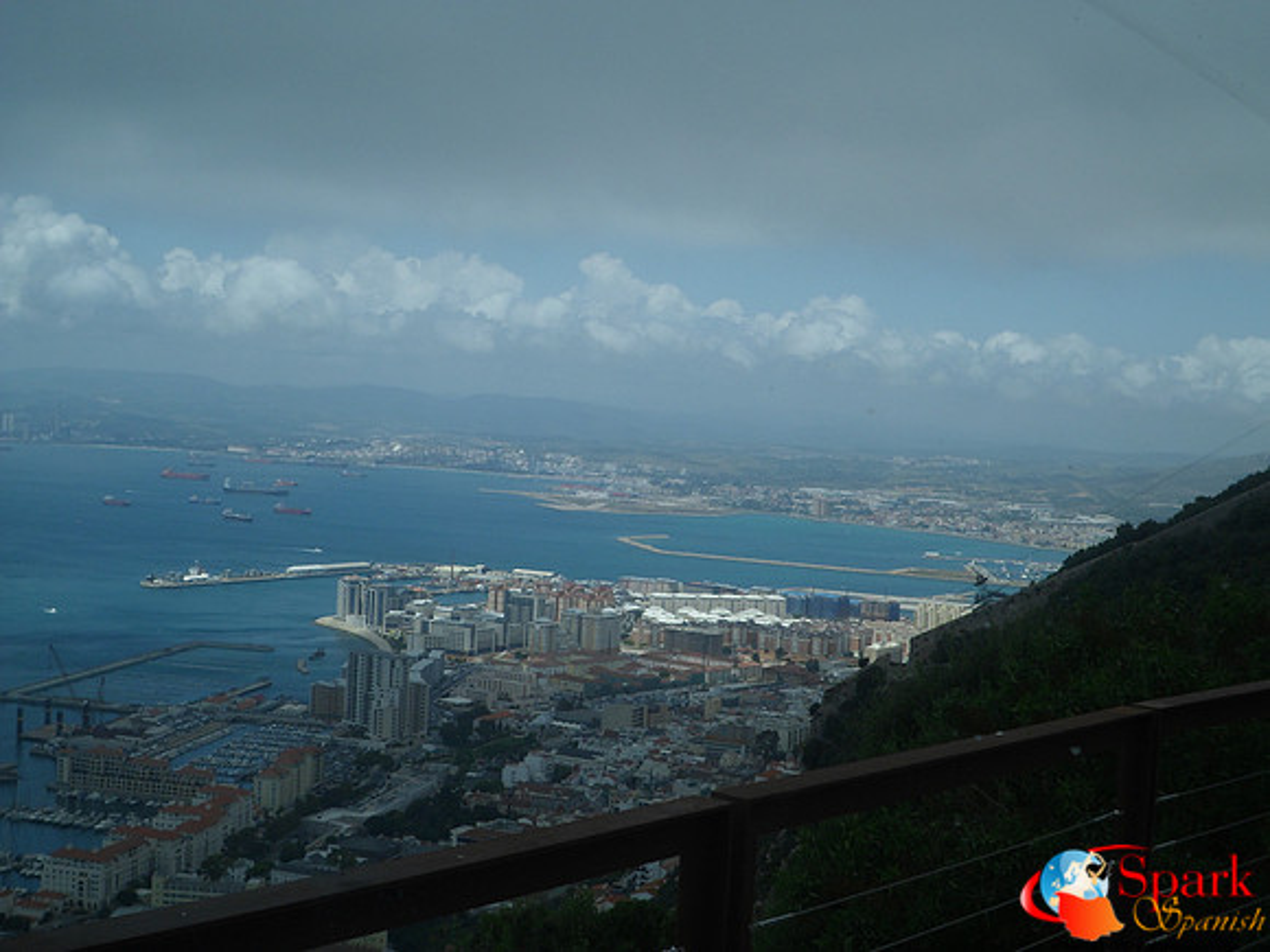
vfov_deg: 29.1
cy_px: 476
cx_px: 635
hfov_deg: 38.2
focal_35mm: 50
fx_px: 1834
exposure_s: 1/750
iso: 80
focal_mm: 9.3
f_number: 4.7
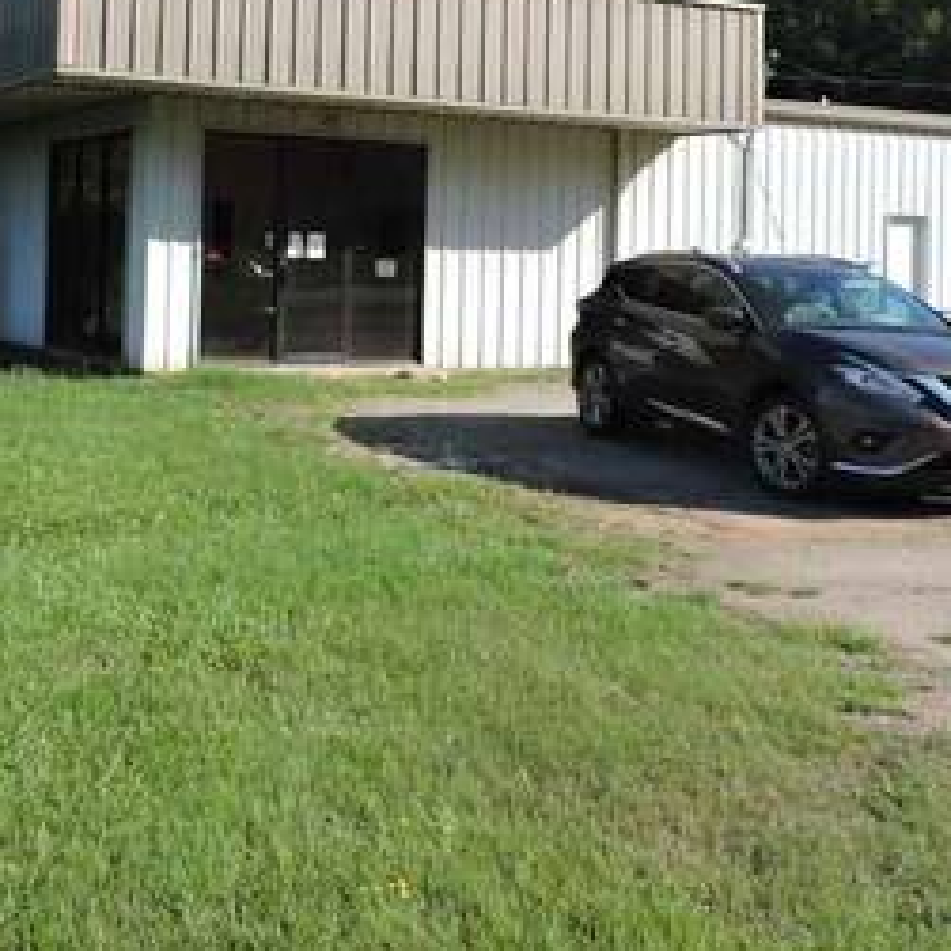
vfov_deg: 36.5
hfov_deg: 36.9
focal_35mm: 45
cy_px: 216
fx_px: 1399
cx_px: 275
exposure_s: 1/800
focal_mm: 4.3
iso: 100
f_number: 3
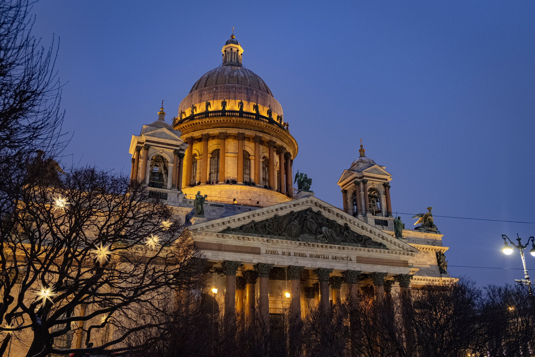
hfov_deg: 61.4
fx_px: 450
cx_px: 268
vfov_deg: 43.2
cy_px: 178
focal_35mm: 30
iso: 1600
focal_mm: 19.6
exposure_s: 1/25
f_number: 2.8
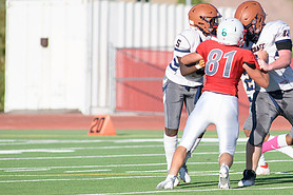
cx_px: 242
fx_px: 5092
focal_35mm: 626
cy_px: 95
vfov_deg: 2.2
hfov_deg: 3.3
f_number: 5
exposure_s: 1/8000
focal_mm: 300
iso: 1000
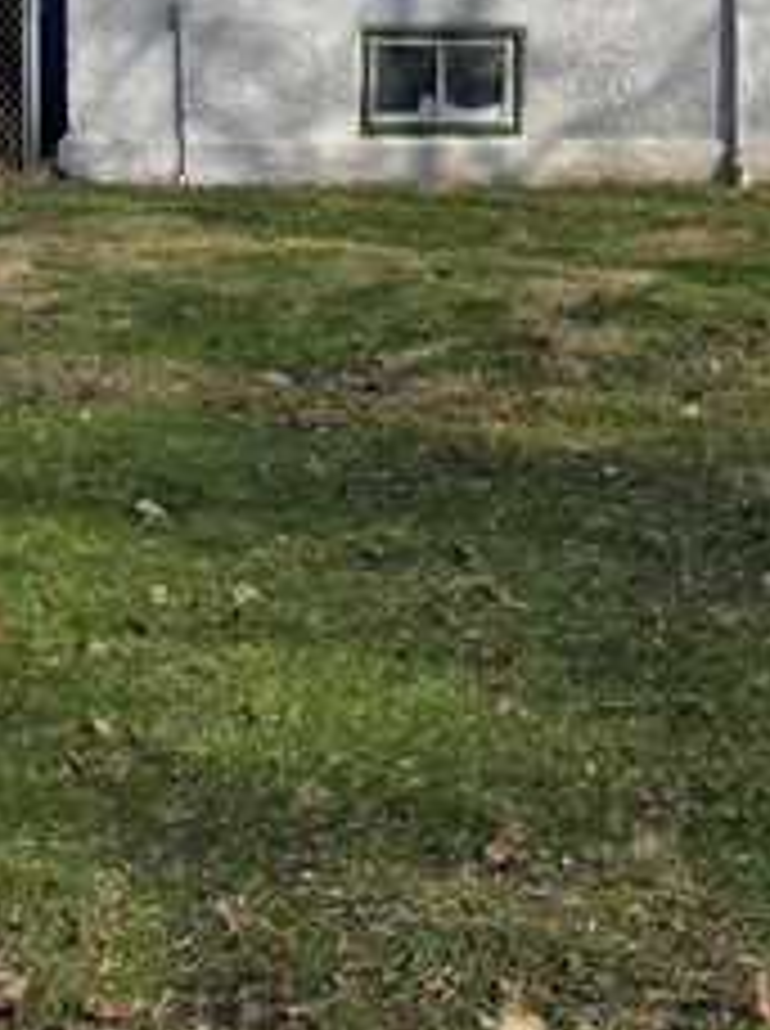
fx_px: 3063
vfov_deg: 18.4
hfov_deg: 14.2
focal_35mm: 103
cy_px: -76
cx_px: 707
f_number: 1.7
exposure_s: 1/5153
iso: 80
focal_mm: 6.3
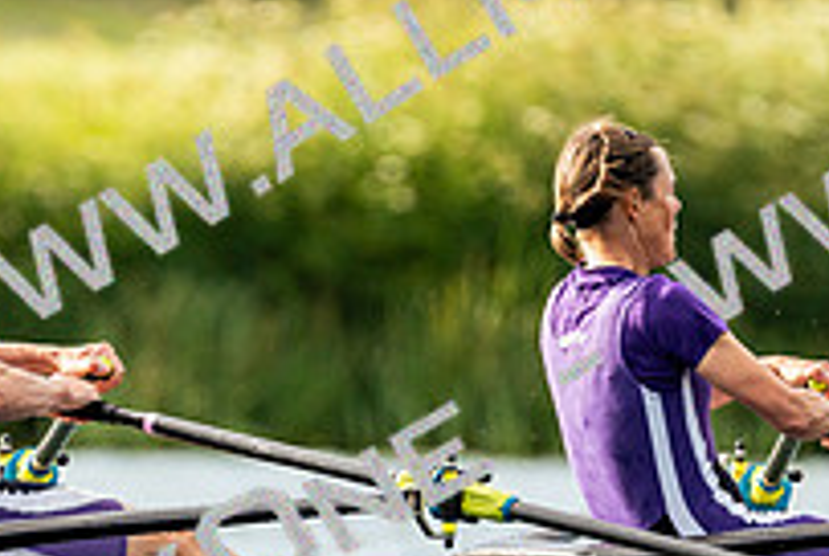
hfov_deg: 1.2
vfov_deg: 0.8
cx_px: 372
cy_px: 390
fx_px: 39480
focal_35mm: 1712
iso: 500
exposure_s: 1/2000
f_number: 6.3
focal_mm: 600
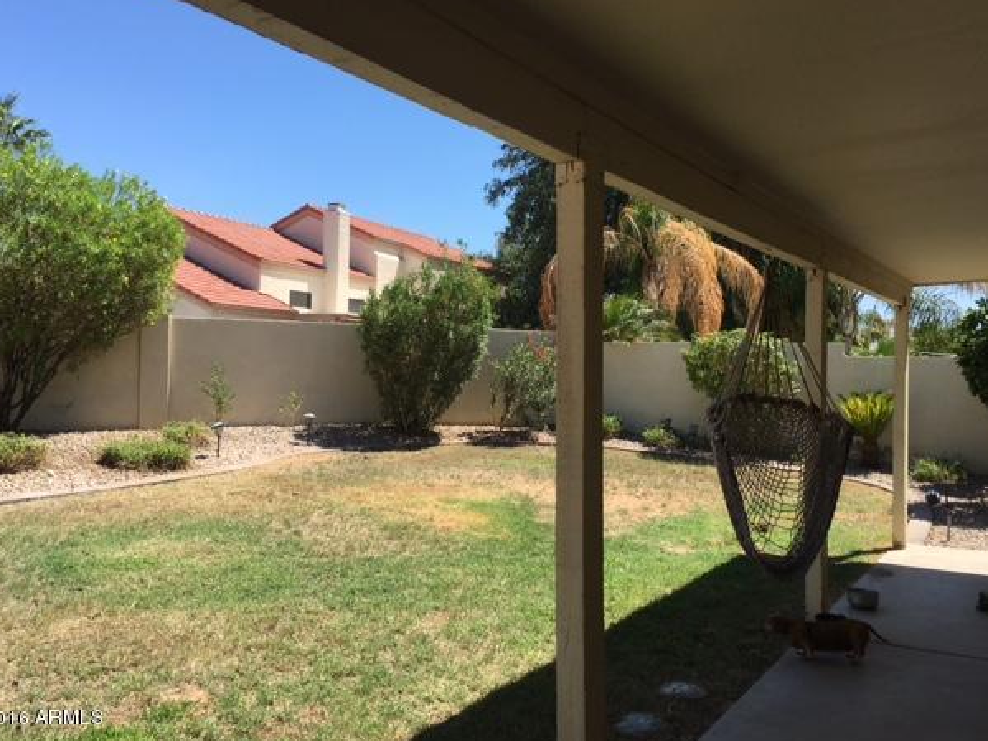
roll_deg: -1.7
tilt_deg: +2.7
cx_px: 501
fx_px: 885
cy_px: 355
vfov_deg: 45.4
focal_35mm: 31
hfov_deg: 58.4
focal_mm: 4.15
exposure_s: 1/1221
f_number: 2.2
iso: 25
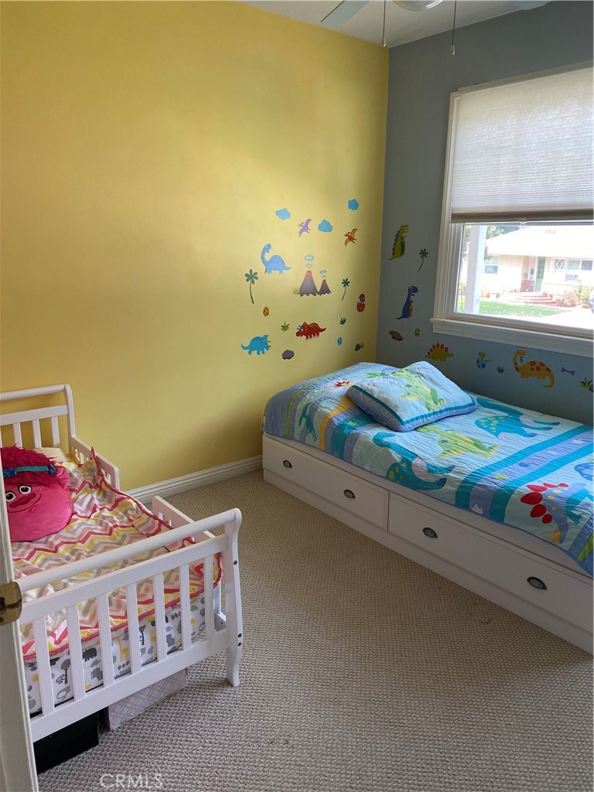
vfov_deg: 67.3
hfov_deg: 53.1
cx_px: 297
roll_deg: -0.5
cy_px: 396
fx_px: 595
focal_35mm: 26
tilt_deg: -13.5
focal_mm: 4.25
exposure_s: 1/106
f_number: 1.8
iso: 125
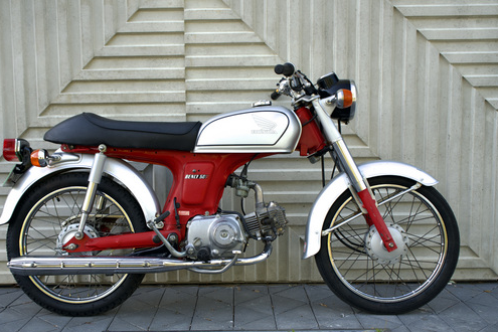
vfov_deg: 33.3
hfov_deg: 48.4
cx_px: 226
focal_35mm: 40
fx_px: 553
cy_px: 193
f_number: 4
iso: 250
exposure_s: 1/160
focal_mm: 33
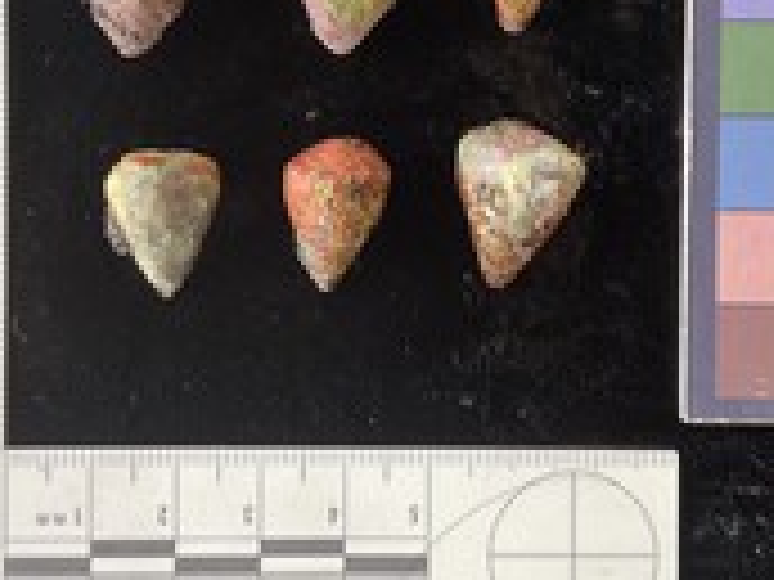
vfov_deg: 24.7
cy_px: 200
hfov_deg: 32.7
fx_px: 1319
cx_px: 418
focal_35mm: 59
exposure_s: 1/120
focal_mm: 3
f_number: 1.8
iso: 50
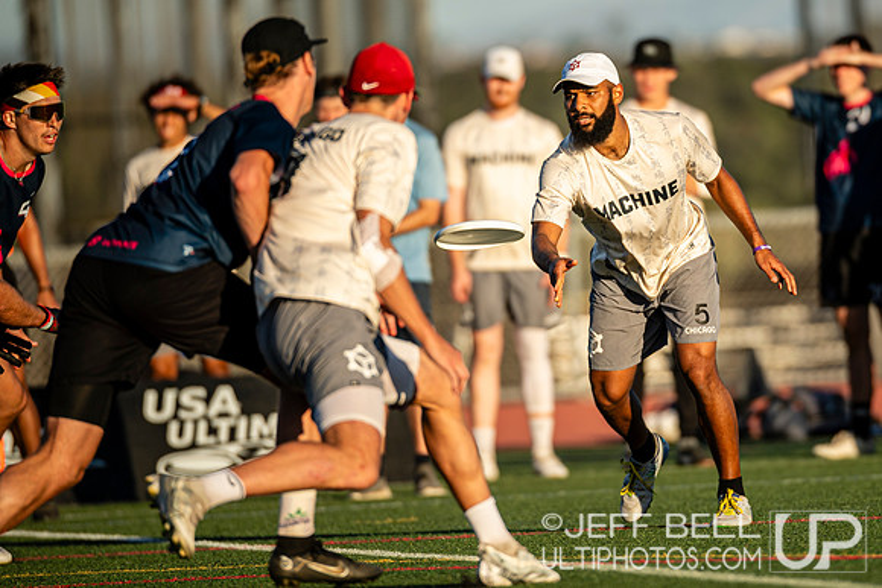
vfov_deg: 2.9
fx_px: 11636
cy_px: 223
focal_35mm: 475
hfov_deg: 4.3
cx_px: 659
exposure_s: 1/1250
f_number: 3.2
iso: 100
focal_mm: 300
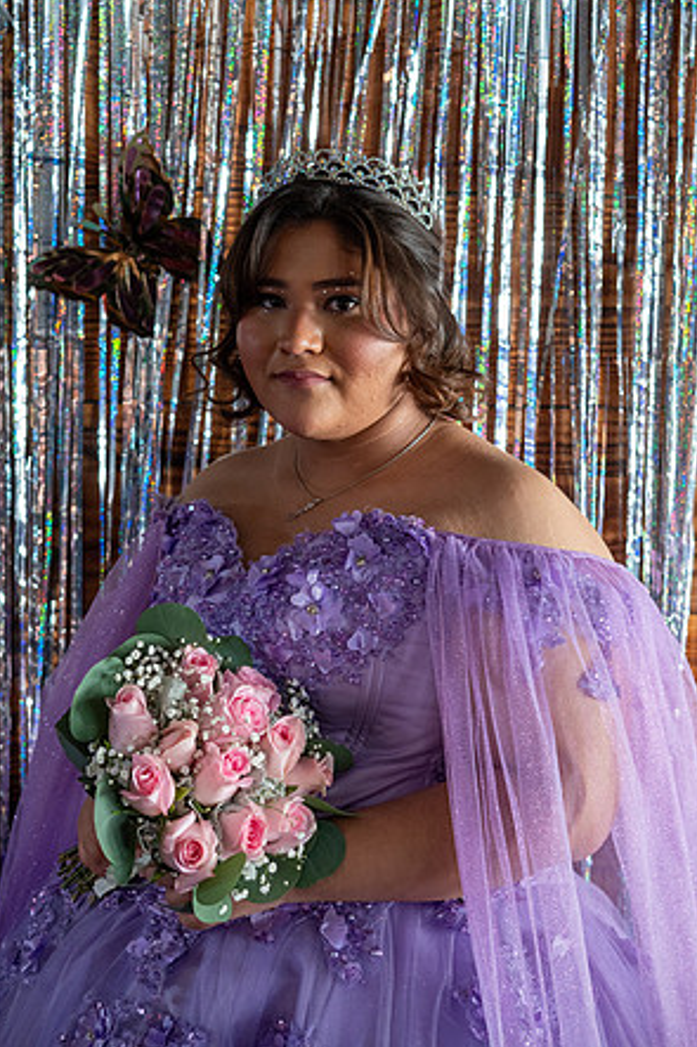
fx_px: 1773
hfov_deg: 22.2
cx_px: 345
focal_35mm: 61
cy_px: 520
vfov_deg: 32.9
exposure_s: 1/250
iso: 2000
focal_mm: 60
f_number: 5
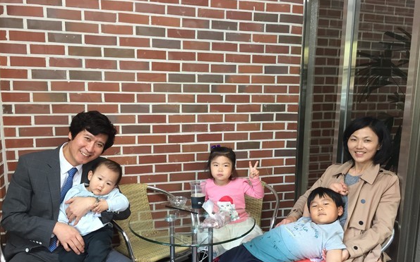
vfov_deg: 40.5
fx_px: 355
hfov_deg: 61.2
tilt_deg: -9.9
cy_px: 154
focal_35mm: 31
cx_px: 211
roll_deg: -0.7
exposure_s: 1/30
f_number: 2.2
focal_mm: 4.15
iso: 80
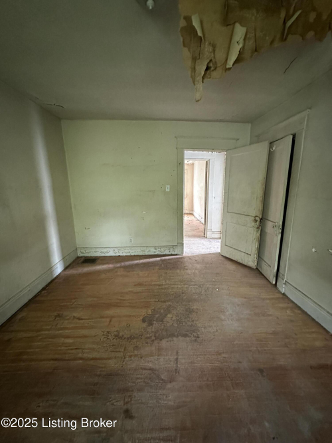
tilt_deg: -10.9
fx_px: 179
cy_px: 222
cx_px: 166
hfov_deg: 85.7
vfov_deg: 102.1
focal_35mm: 14
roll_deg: +0.3
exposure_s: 1/60
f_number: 2.2
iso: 800
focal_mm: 2.22
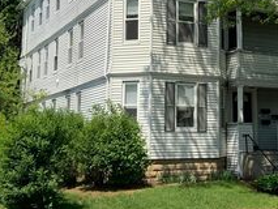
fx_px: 546
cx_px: 209
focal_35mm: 68
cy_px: 61
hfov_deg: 28.1
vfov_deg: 21.5
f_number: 1.8
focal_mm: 3
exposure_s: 1/1534
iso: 16
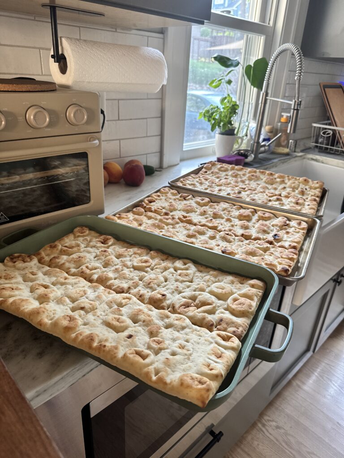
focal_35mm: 24
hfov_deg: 56.8
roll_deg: -4.8
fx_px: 318
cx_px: 172
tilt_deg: -24.2
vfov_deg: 71.6
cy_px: 229
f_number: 1.78
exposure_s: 1/121
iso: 200
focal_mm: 6.76
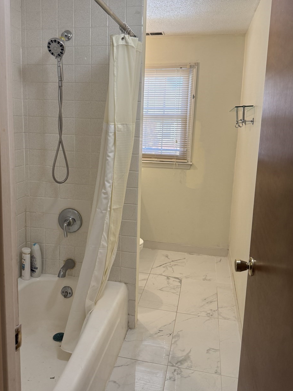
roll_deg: -0.3
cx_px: 124
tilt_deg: -9.5
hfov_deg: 46.6
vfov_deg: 59.9
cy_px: 178
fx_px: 339
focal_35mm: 30
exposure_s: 1/120
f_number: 1.78
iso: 160
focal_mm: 6.76
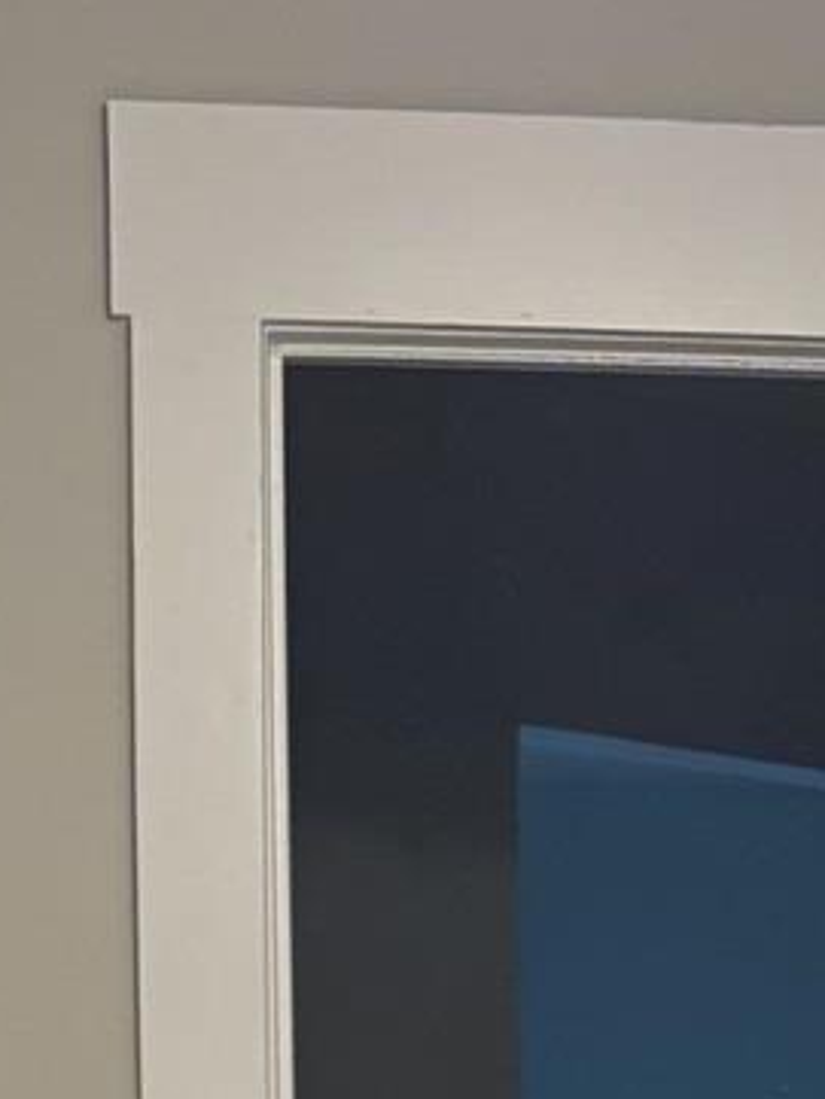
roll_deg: -1.7
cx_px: 983
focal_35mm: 166
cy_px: 2326
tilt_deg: -9.2
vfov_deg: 10.7
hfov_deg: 8.8
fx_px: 5272
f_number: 1.6
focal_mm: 5.96
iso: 125
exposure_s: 1/120
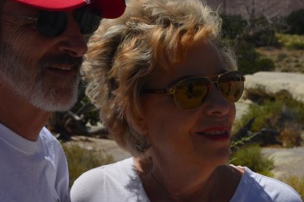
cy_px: 105
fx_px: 1535
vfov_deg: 7.5
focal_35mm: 182
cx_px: 182
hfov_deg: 11.3
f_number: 11
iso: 100
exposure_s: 1/500
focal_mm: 42
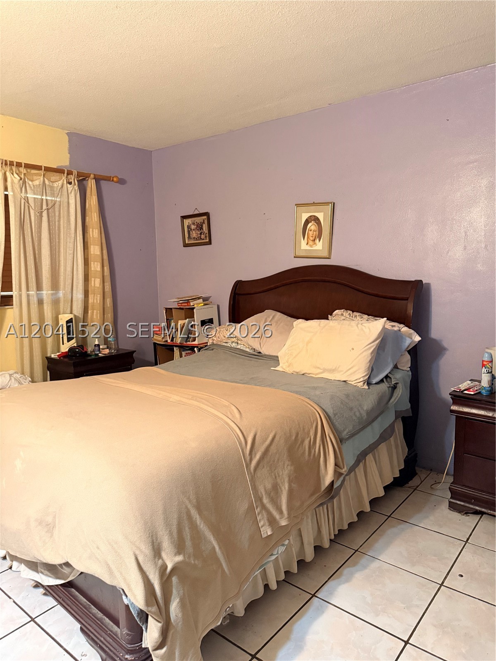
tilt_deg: -6.8
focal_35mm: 24
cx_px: 248
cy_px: 330
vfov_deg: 71.6
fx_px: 459
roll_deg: +0.1
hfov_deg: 56.8
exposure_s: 1/40
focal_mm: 6.76
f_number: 1.78
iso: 640
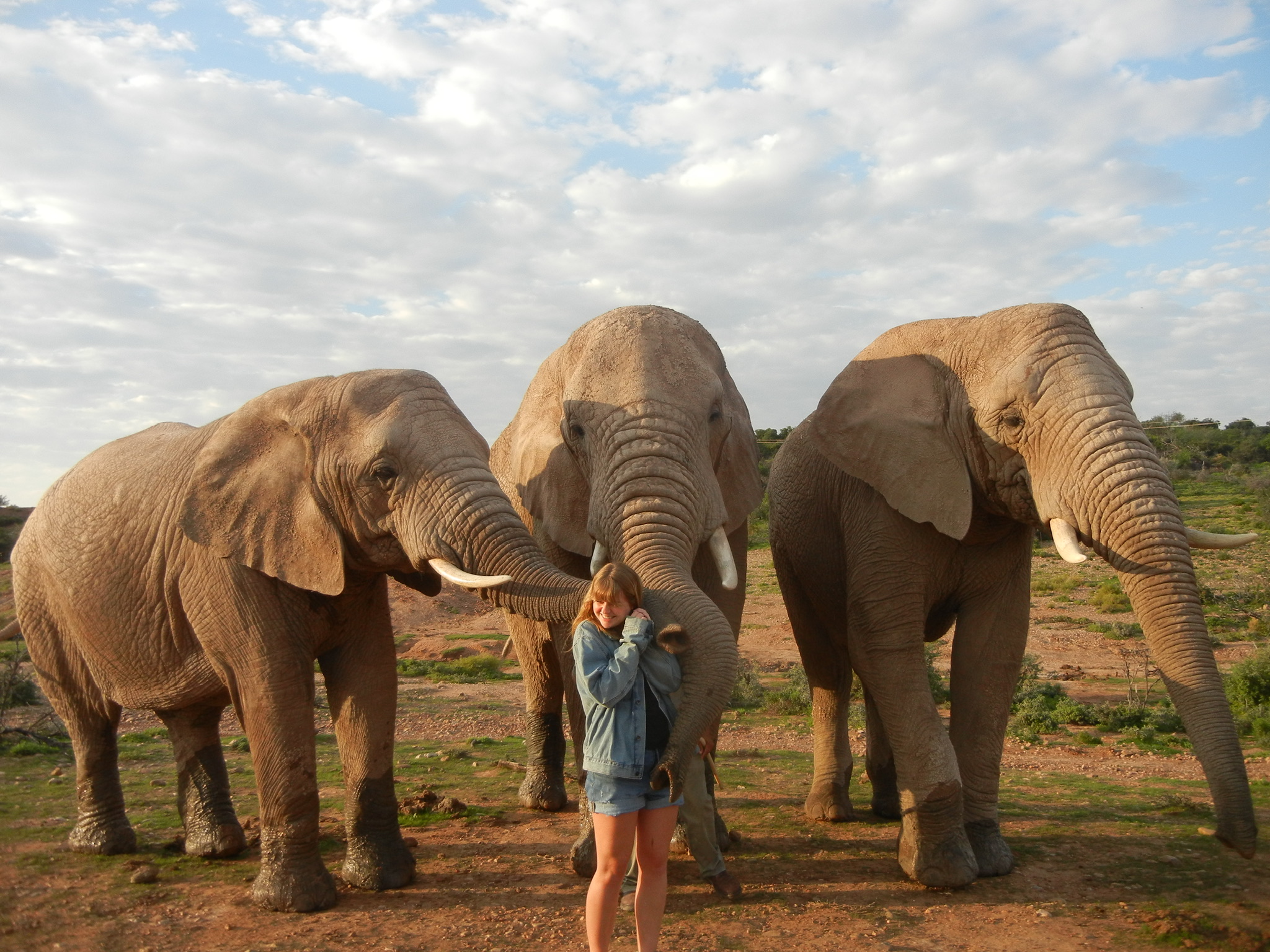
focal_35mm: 30
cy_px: 476
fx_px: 1101
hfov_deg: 60.0
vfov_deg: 46.8
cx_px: 635
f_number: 3.5
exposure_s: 1/460
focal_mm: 5.4
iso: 160
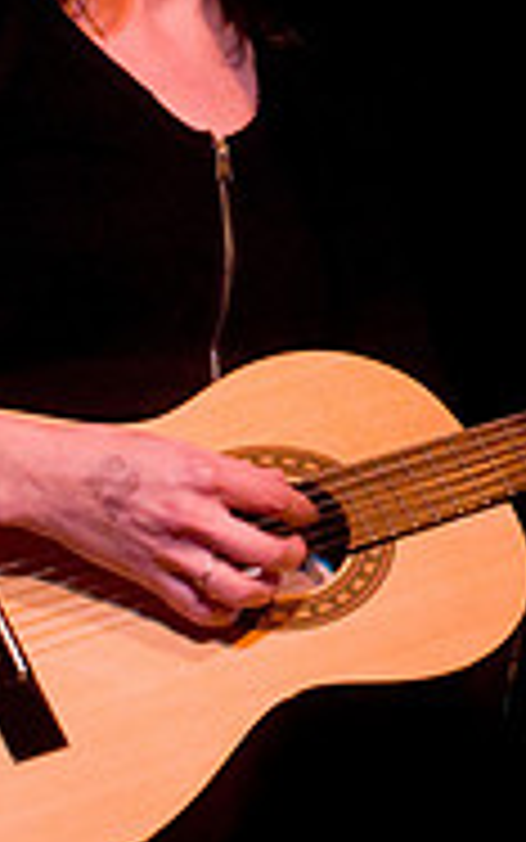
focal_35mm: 208
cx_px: 1012
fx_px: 4767
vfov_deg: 10.0
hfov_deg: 6.2
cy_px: 97
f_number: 2.8
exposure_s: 1/40
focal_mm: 44
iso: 1000
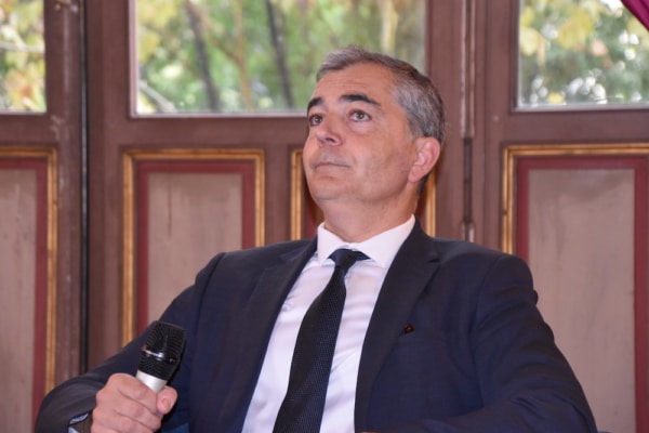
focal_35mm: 120
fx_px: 2163
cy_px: 216
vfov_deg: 11.4
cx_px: 324
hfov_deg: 17.1
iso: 1600
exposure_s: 1/60
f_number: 5.3
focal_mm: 80
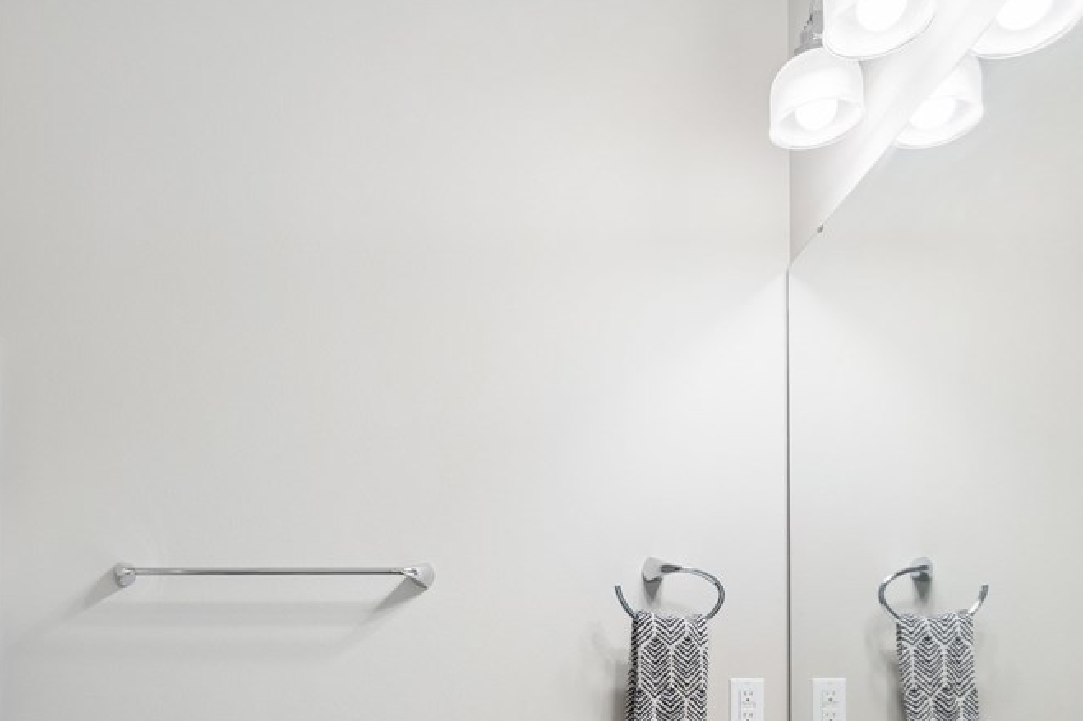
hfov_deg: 56.6
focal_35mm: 33
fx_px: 992
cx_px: 412
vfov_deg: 37.1
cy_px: 664
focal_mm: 17
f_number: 9
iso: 400
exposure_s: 1/10
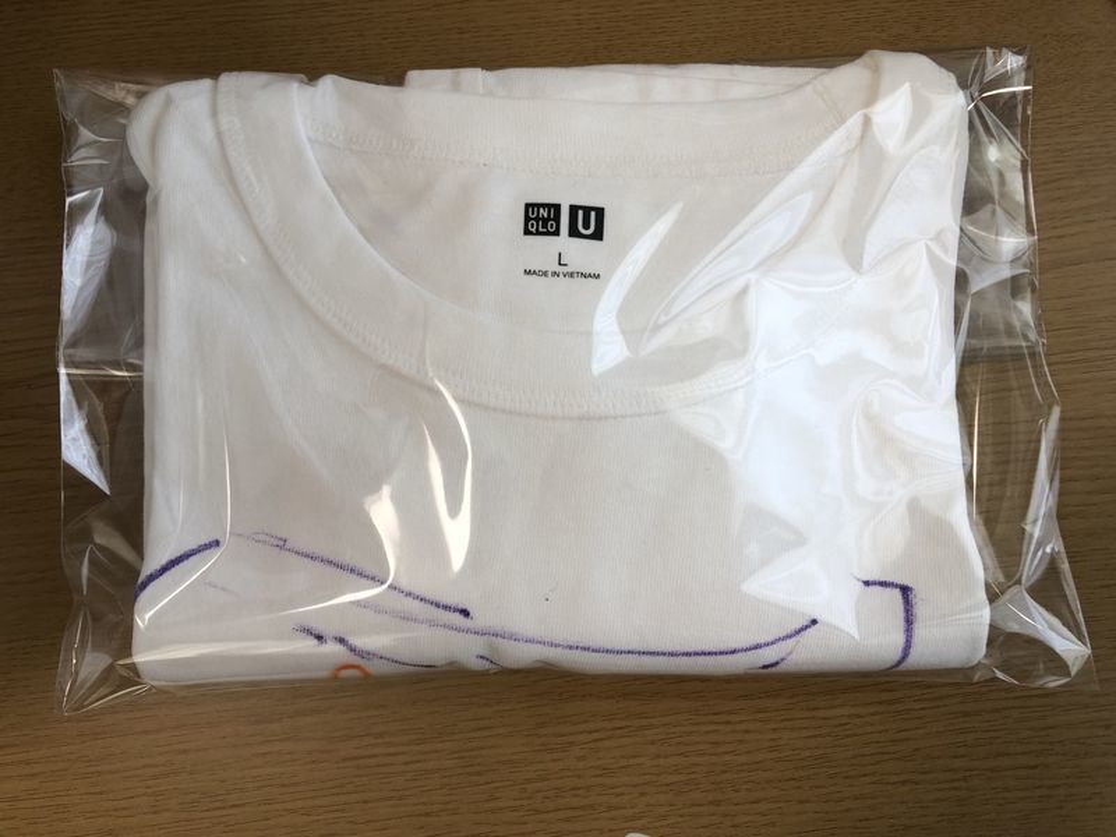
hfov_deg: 63.4
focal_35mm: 28
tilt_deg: -84.1
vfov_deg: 49.7
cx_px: 558
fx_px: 903
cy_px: 418
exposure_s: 1/104
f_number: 1.8
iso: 32
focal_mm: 3.99
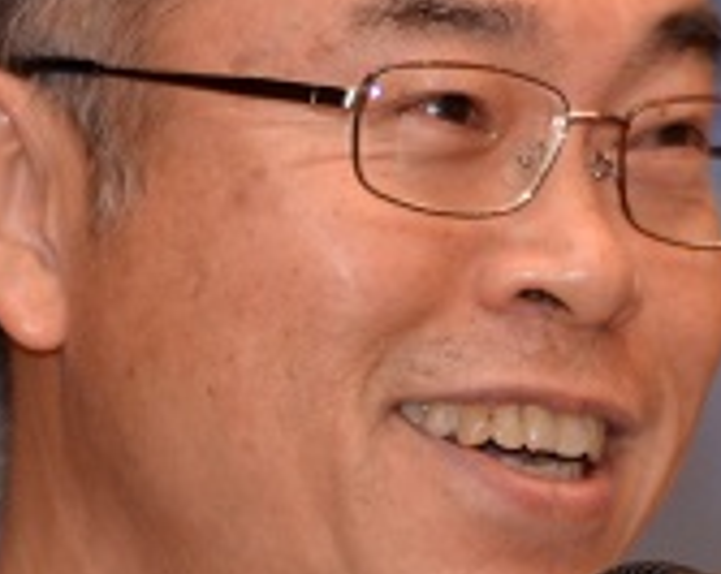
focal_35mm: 1125
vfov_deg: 1.4
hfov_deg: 1.7
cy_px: 598
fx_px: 23964
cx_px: 73
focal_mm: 200
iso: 1250
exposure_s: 1/160
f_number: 2.8
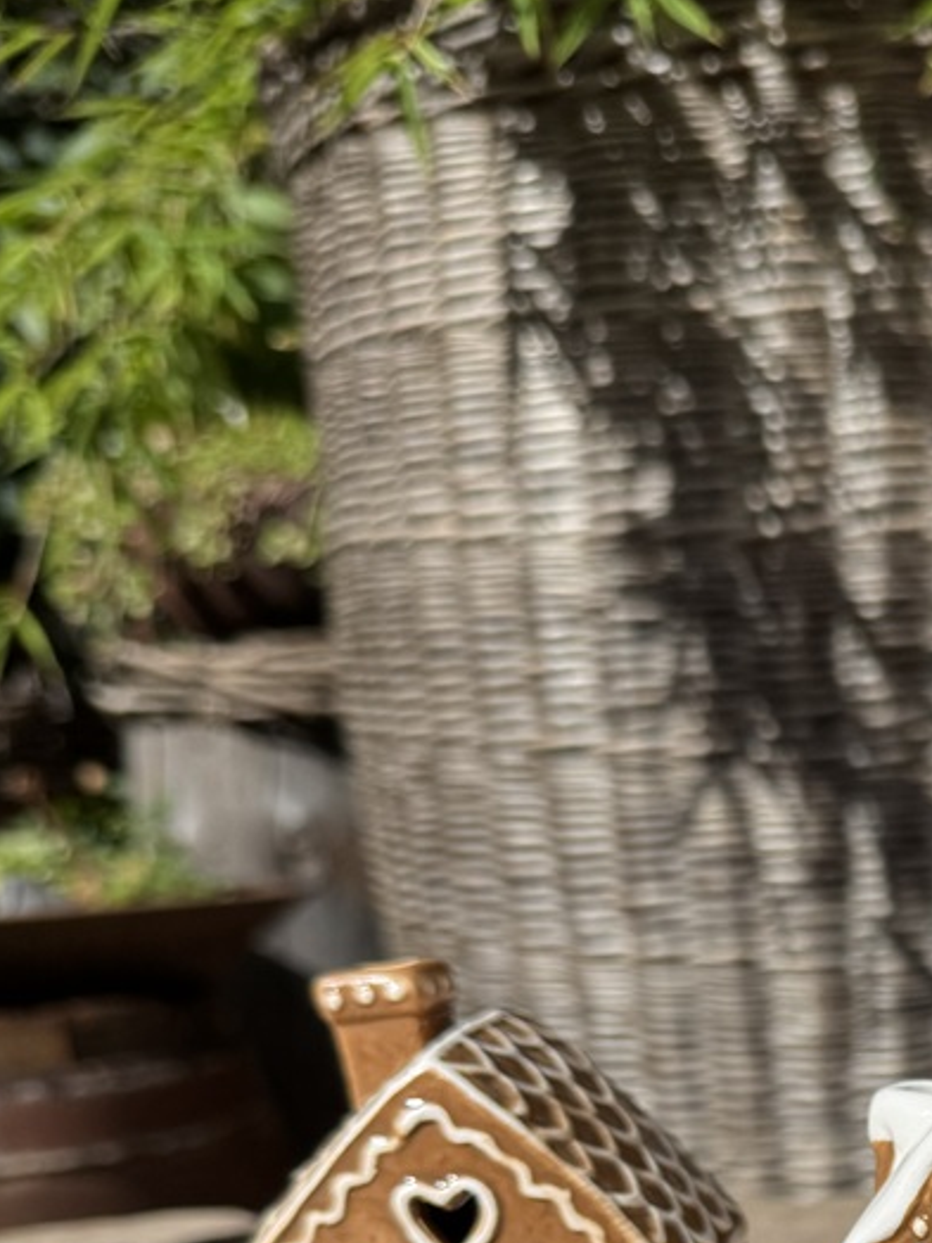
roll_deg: +0.5
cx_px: 1055
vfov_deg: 32.0
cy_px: 1260
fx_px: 1974
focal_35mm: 55
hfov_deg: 24.6
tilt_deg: -14.2
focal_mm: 6.76
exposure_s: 1/7092
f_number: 1.78
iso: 80
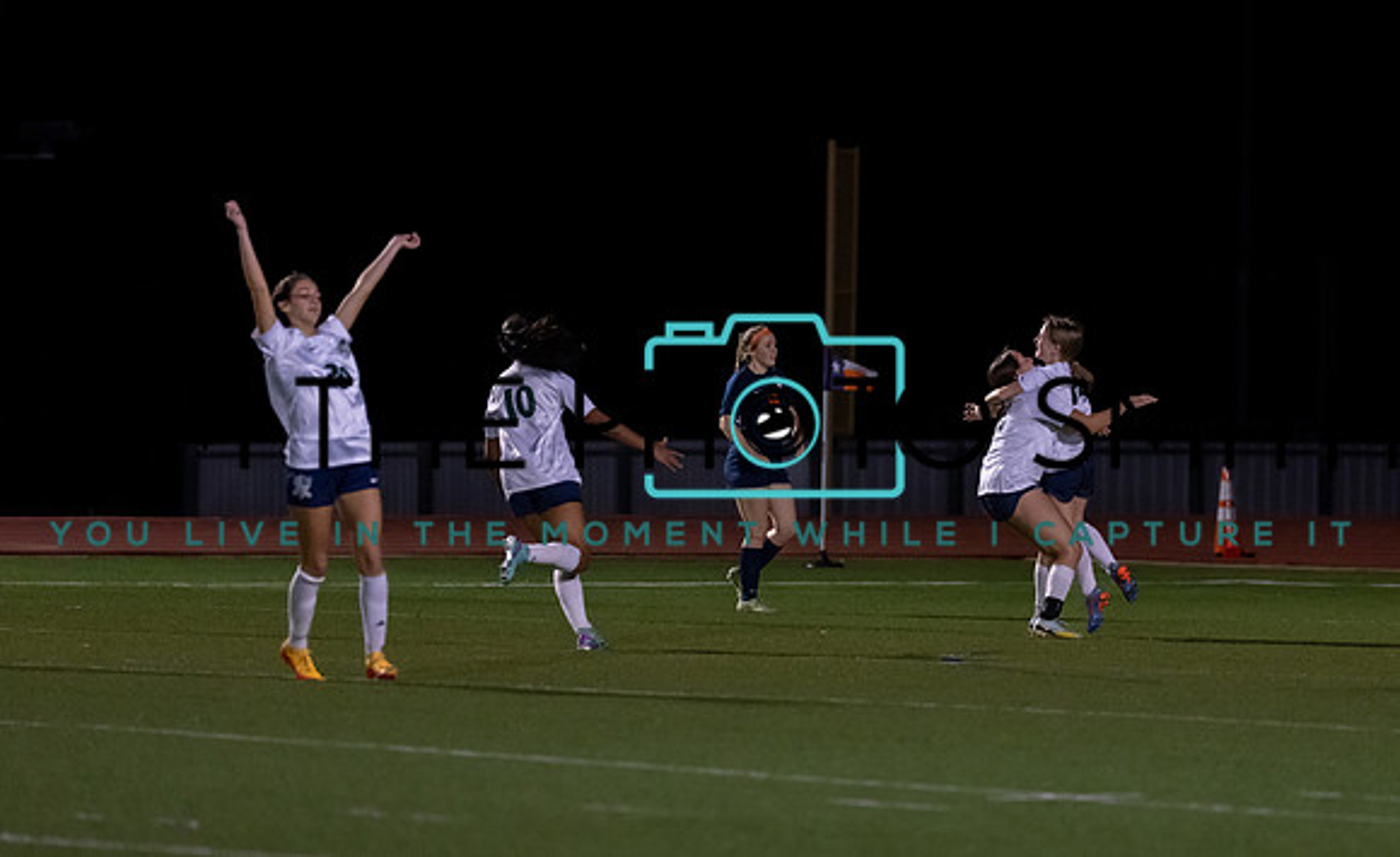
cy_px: 440
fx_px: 10462
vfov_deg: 4.7
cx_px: 882
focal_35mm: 276
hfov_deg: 7.7
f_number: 2.8
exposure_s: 1/1000
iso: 4000
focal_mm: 200
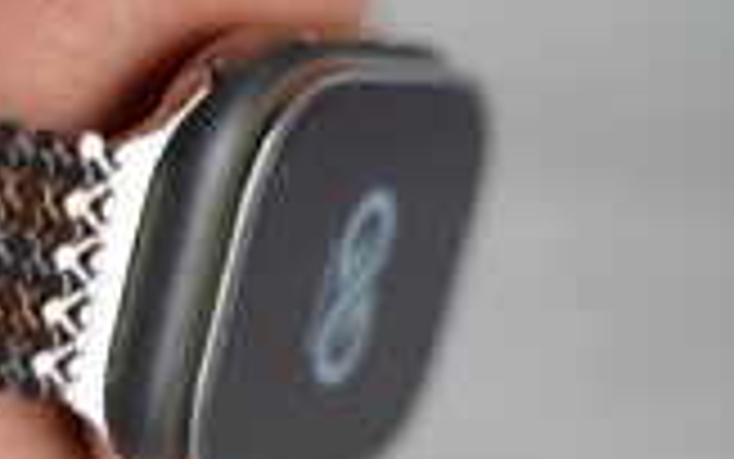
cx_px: -72
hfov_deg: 17.5
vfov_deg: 11.4
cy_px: 299
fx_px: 2301
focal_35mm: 115
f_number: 3.2
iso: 640
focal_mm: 46
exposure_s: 1/60
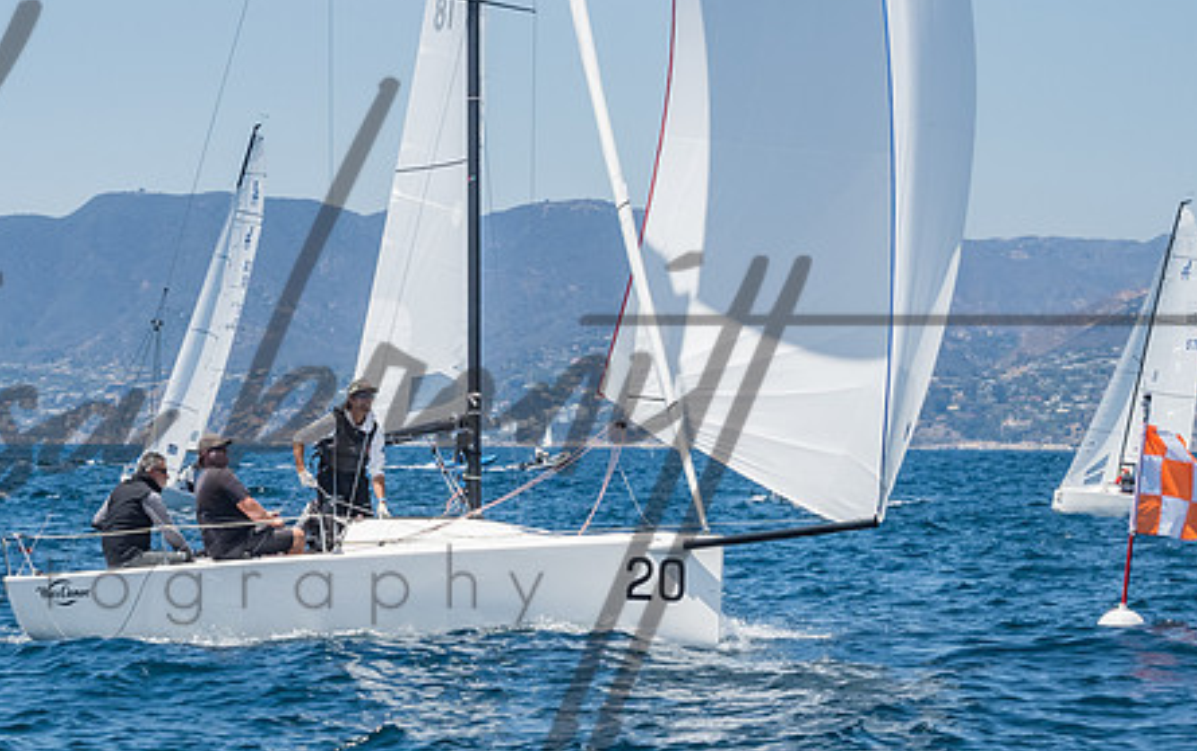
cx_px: 321
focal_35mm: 191
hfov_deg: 10.9
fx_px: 6236
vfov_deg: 6.9
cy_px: 481
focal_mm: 85
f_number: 14
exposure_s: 1/800
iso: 640
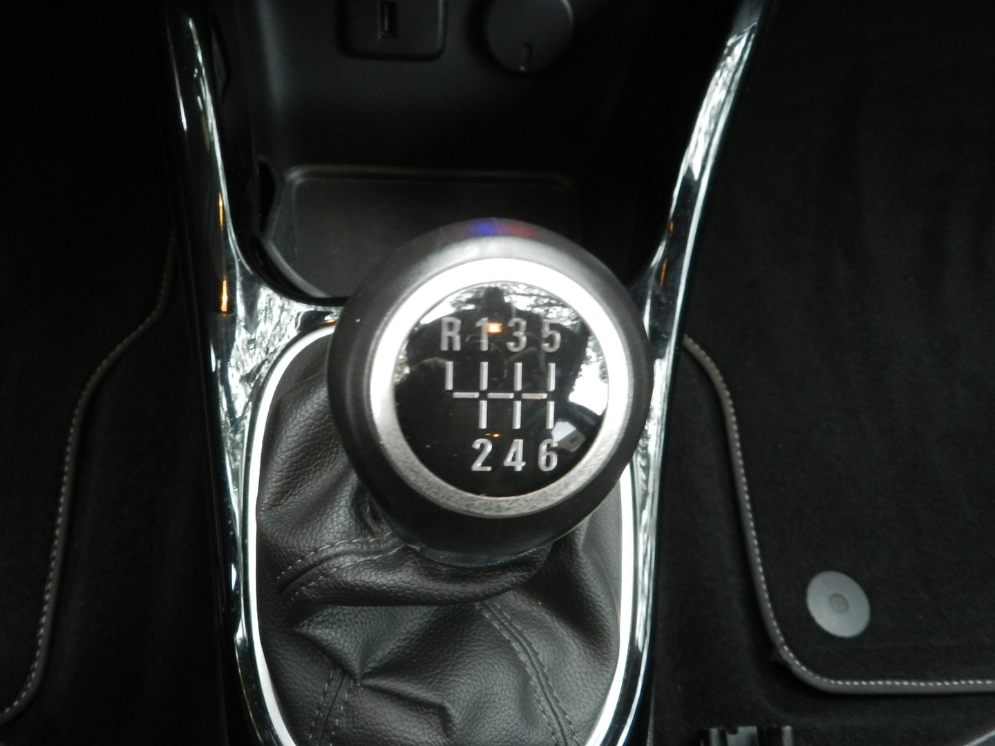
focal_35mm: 32
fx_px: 920
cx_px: 498
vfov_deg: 44.2
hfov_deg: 56.8
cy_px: 373
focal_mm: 5.6
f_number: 3.7
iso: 400
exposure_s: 1/20
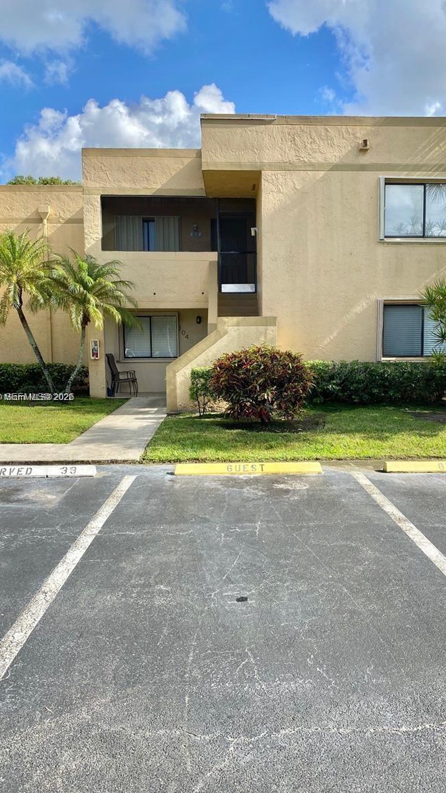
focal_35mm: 29
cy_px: 398
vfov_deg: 66.1
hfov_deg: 40.1
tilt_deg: -3.3
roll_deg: +0.7
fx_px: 610
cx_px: 254
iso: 32
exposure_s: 1/1504
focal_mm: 4.25
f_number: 1.8
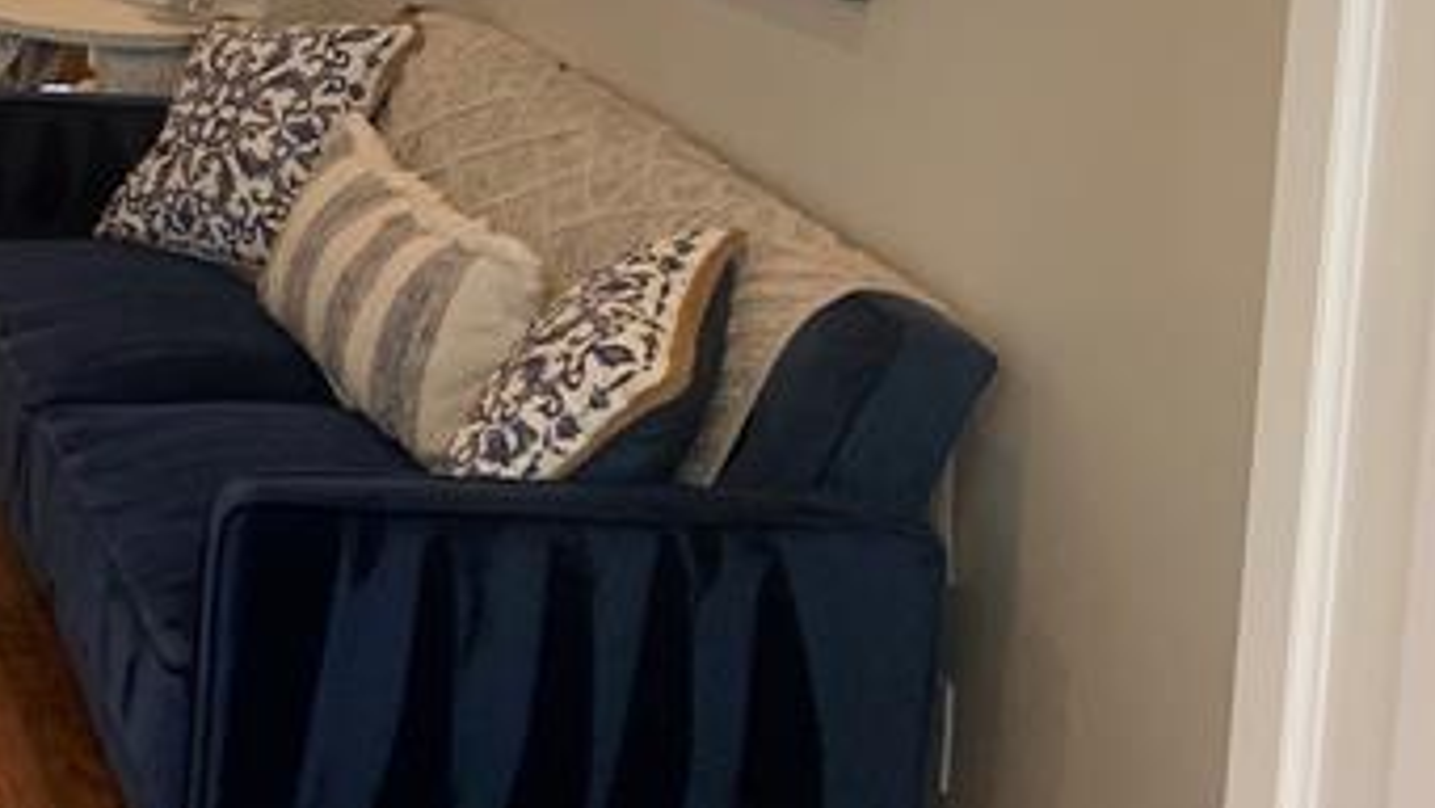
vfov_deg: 13.9
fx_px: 3235
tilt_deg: -6.8
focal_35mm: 85
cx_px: -417
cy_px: -105
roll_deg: -0.6
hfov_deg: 22.4
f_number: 1.8
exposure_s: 1/60
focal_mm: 4.25
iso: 160
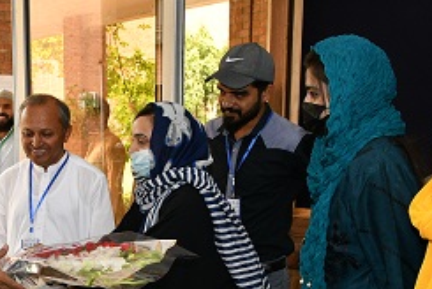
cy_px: 293
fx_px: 793
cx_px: 69
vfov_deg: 20.0
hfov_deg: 29.6
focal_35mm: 66
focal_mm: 18
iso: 800
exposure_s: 1/100
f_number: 7.1
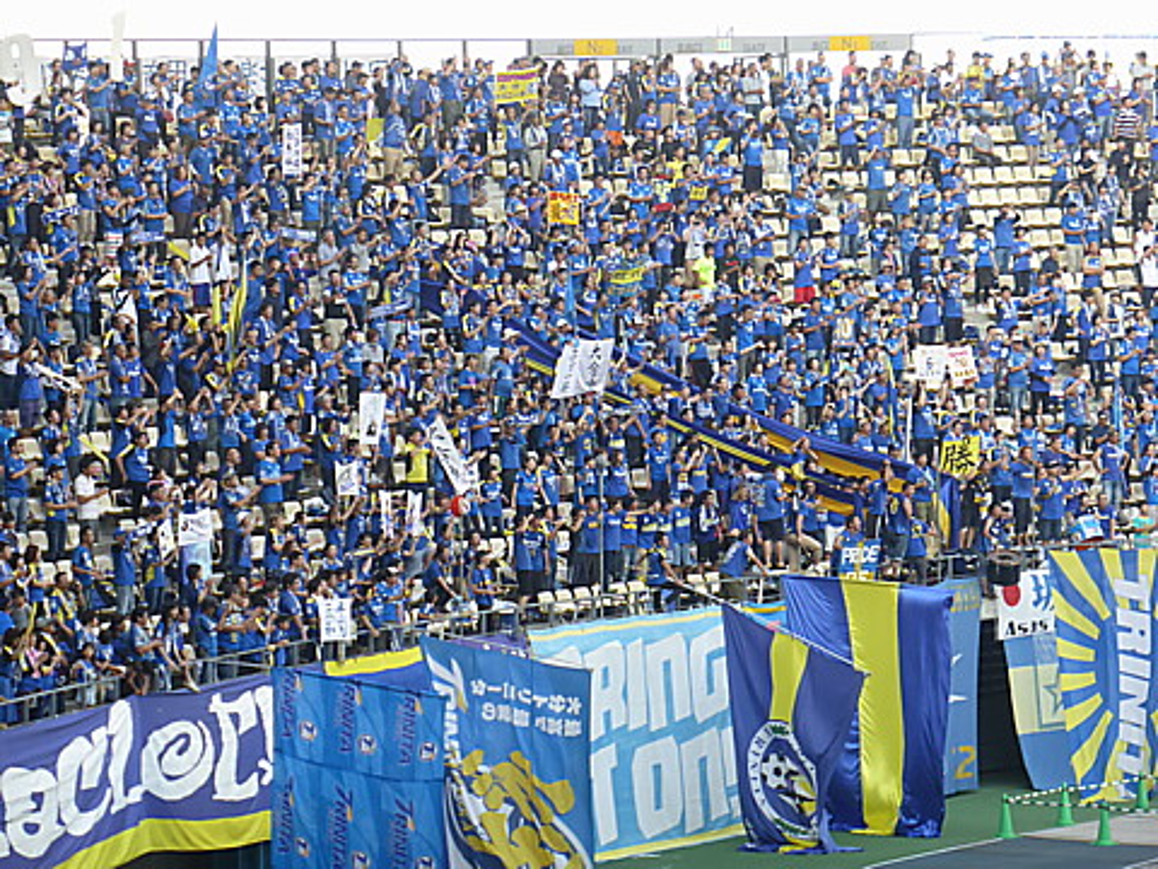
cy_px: 434
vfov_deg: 7.9
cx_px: 579
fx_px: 6256
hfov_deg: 10.6
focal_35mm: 187
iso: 160
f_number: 5.5
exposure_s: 1/80
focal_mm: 33.3
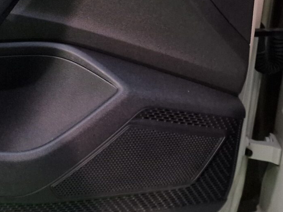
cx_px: -112
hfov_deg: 20.5
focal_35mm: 85
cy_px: -52
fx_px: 695
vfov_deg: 16.5
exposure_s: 1/100
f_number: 1.8
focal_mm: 6.4
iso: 200
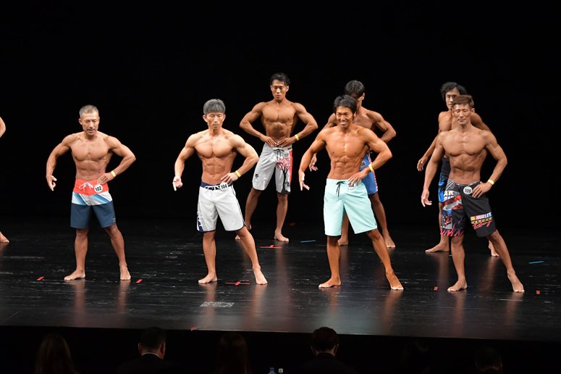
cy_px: 187
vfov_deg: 8.7
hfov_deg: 13.1
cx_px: 280
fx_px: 2445
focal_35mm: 157
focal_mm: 105
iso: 3200
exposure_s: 1/400
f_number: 5.6
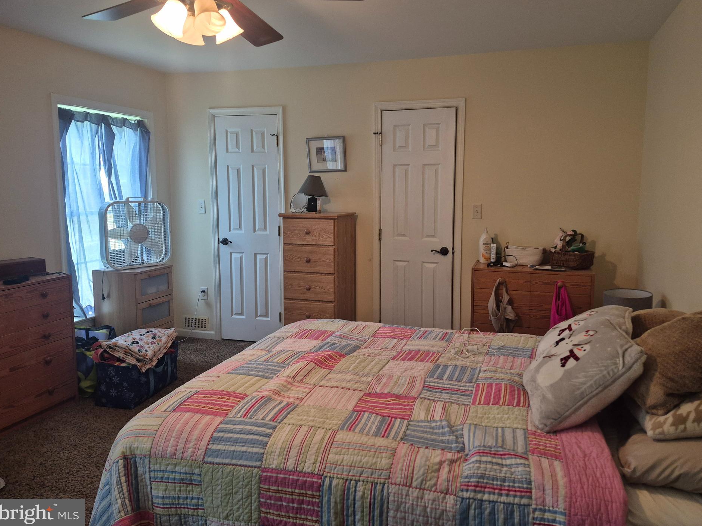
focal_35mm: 25
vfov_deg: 54.8
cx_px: 373
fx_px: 507
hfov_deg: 69.3
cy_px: 243
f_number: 1.8
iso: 400
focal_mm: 5.4
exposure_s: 1/120
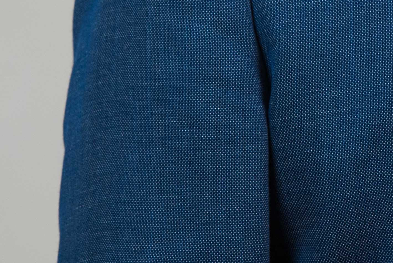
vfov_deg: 2.4
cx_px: 547
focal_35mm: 583
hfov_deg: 3.5
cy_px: -243
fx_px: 6366
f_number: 6.3
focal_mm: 140
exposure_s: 1/125
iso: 400
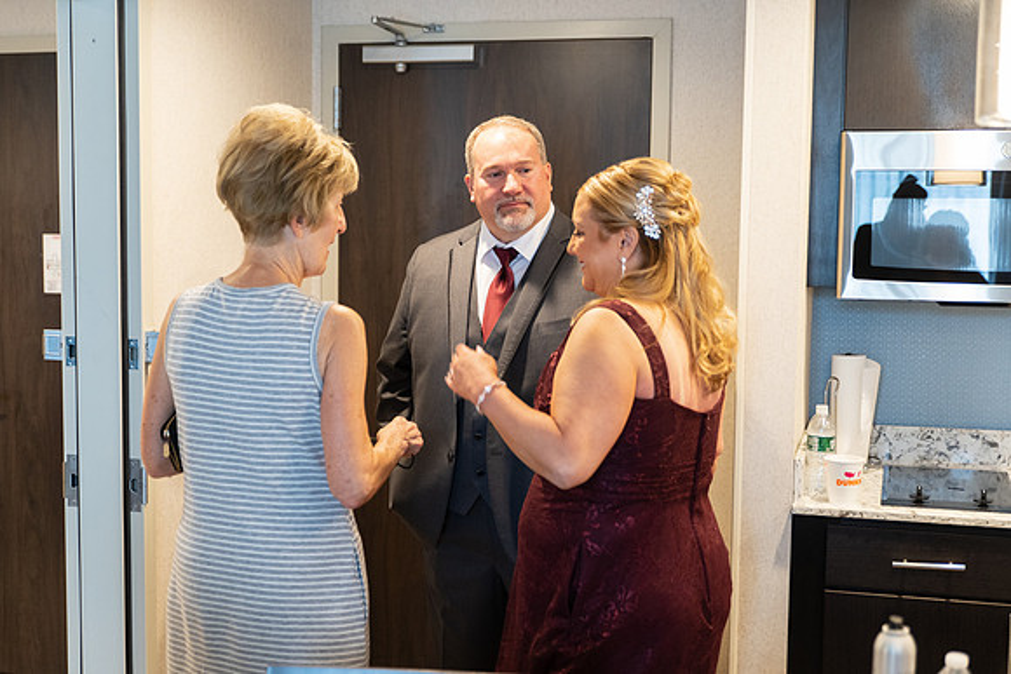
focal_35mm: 49
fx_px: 1376
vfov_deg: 27.5
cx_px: 506
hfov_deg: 40.3
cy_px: 337
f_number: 2.8
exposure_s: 1/200
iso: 2000
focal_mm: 49
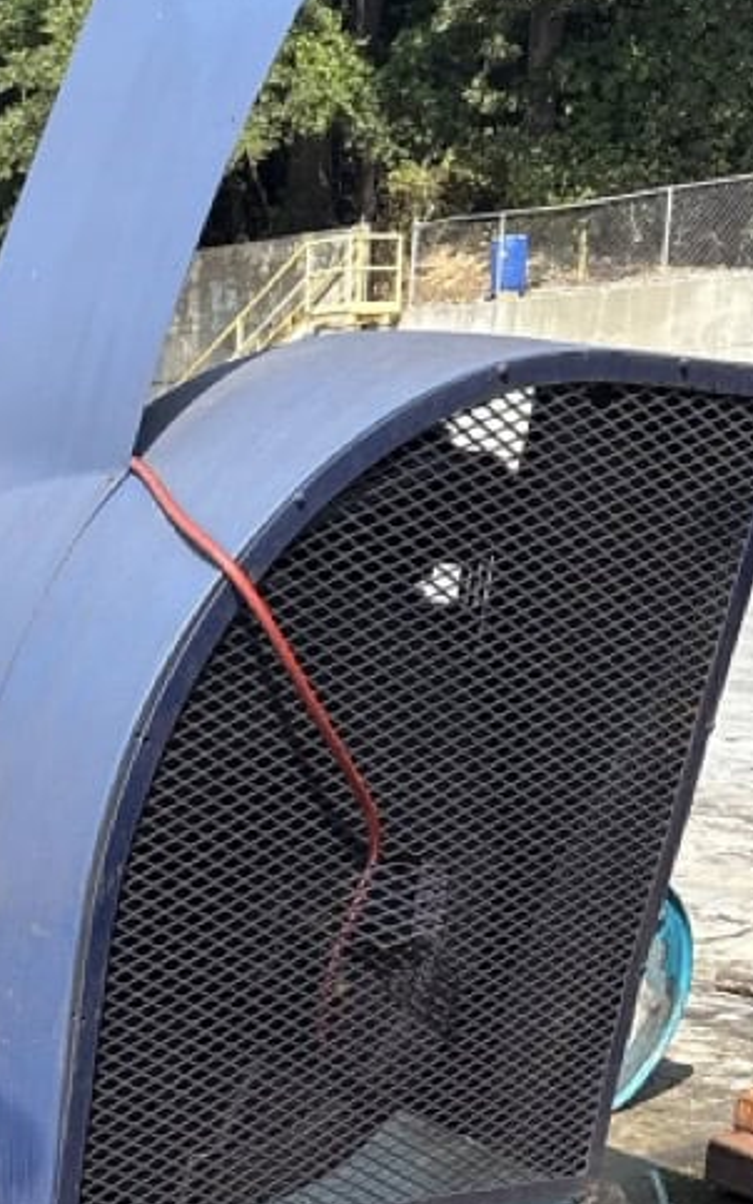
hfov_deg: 16.3
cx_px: -386
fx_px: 2396
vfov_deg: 27.2
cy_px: 1099
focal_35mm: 73
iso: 50
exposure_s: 1/1706
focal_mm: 6
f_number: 1.6
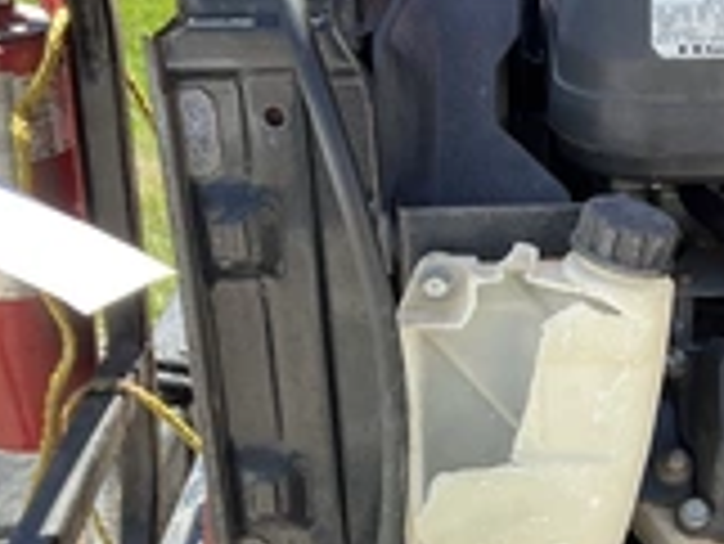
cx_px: 544
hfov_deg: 26.7
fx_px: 1507
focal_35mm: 72
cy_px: 418
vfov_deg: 20.3
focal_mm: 3
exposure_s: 1/262
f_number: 1.8
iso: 25
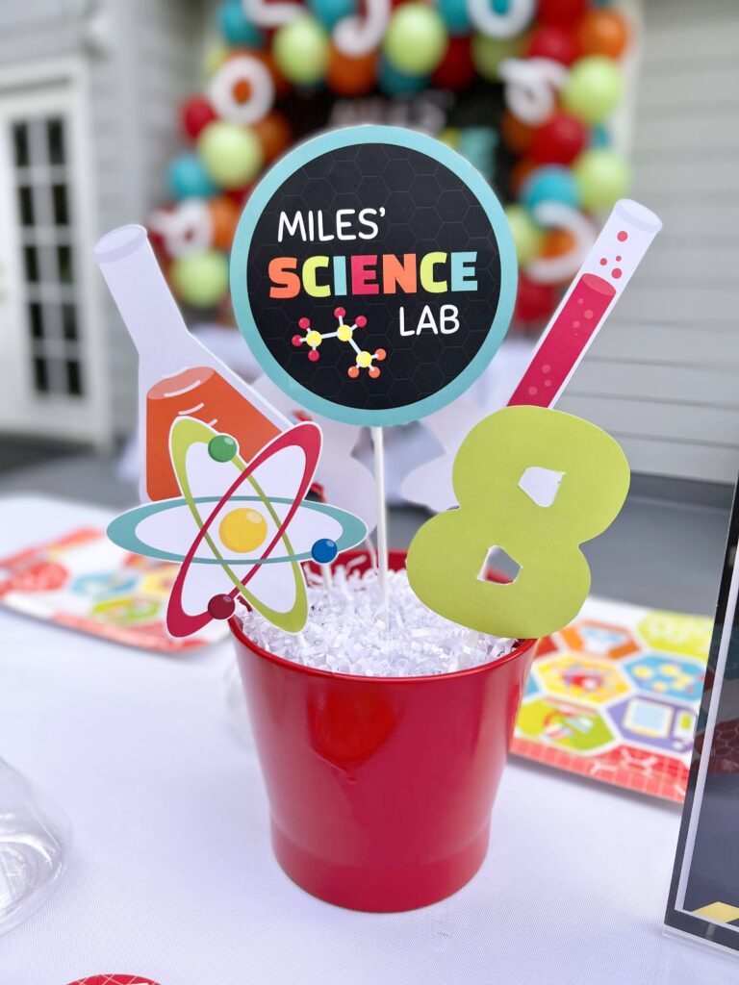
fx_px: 740
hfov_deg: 53.1
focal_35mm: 26
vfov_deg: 67.3
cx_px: 370
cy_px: 492
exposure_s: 1/1029
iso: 50
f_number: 1.5
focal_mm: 5.7
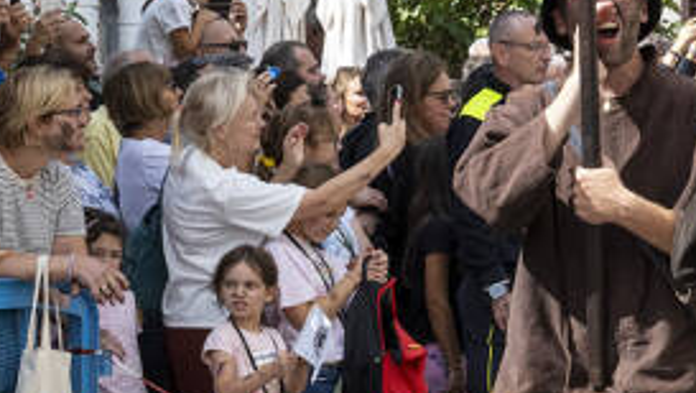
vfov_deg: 7.4
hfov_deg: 12.3
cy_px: 221
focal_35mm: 165
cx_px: 1081
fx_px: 3047
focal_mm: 42
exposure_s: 1/250
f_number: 14
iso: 800
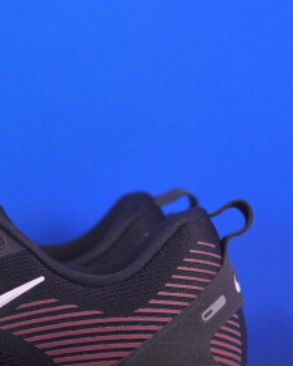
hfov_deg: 7.6
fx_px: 2179
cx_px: -97
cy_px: 244
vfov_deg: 9.6
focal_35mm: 201
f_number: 2.5
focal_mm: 50
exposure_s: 1/320
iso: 250
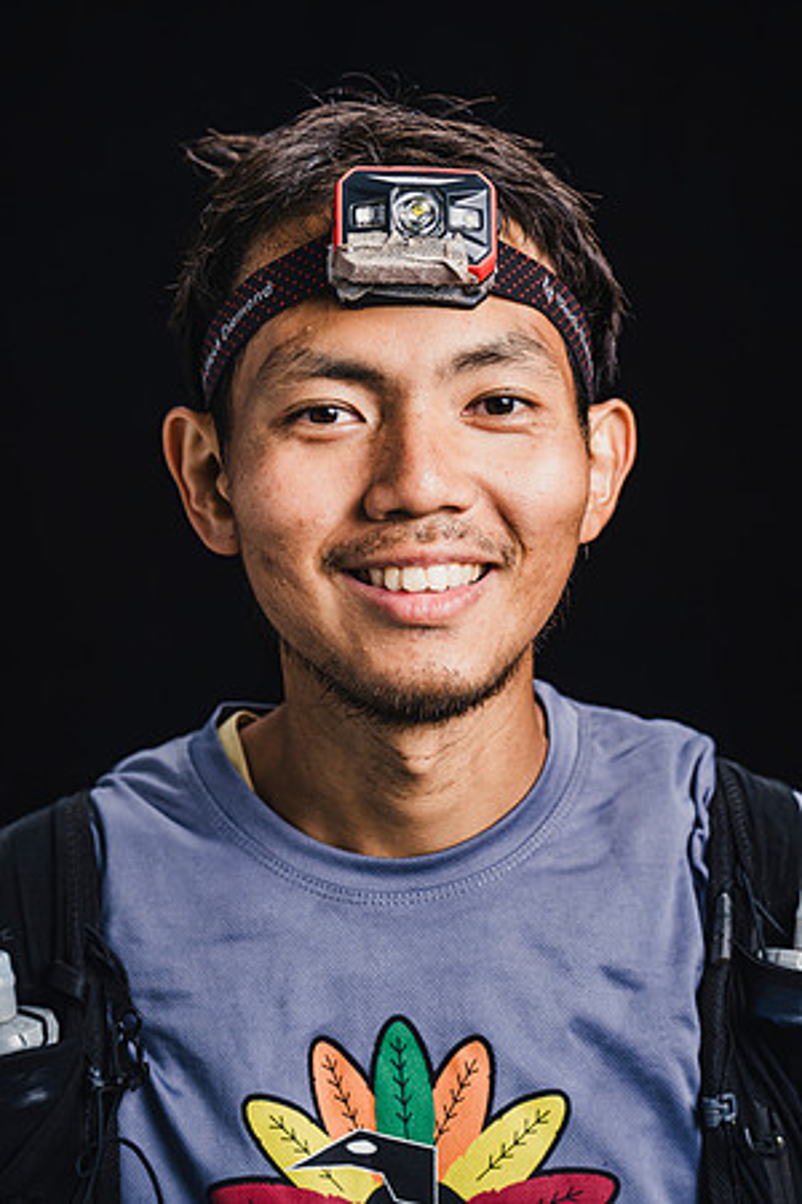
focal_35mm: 70
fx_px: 2339
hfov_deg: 19.5
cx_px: 401
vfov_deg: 28.8
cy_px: 602
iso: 100
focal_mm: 70
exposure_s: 1/100
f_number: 5
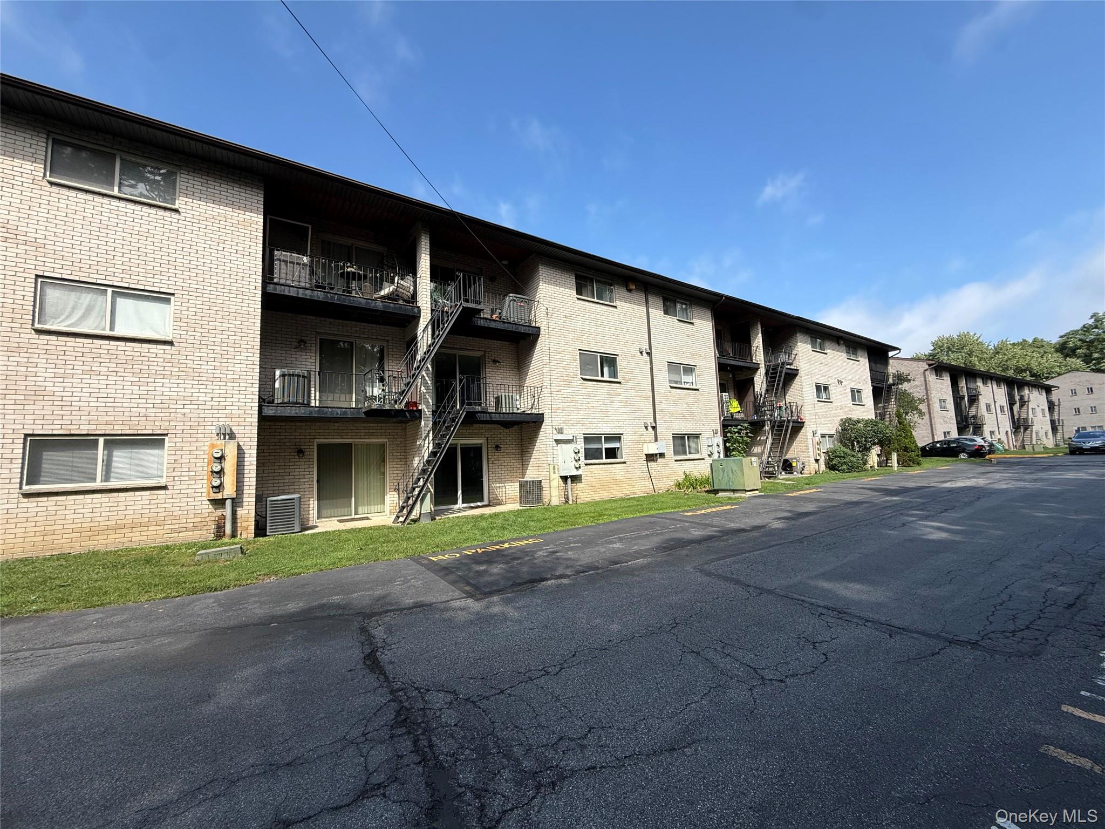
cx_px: 552
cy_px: 414
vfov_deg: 85.7
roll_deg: +2.6
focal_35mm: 14
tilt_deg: +6.0
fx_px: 447
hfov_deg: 102.1
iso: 50
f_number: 2.2
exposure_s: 1/1339
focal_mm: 2.22
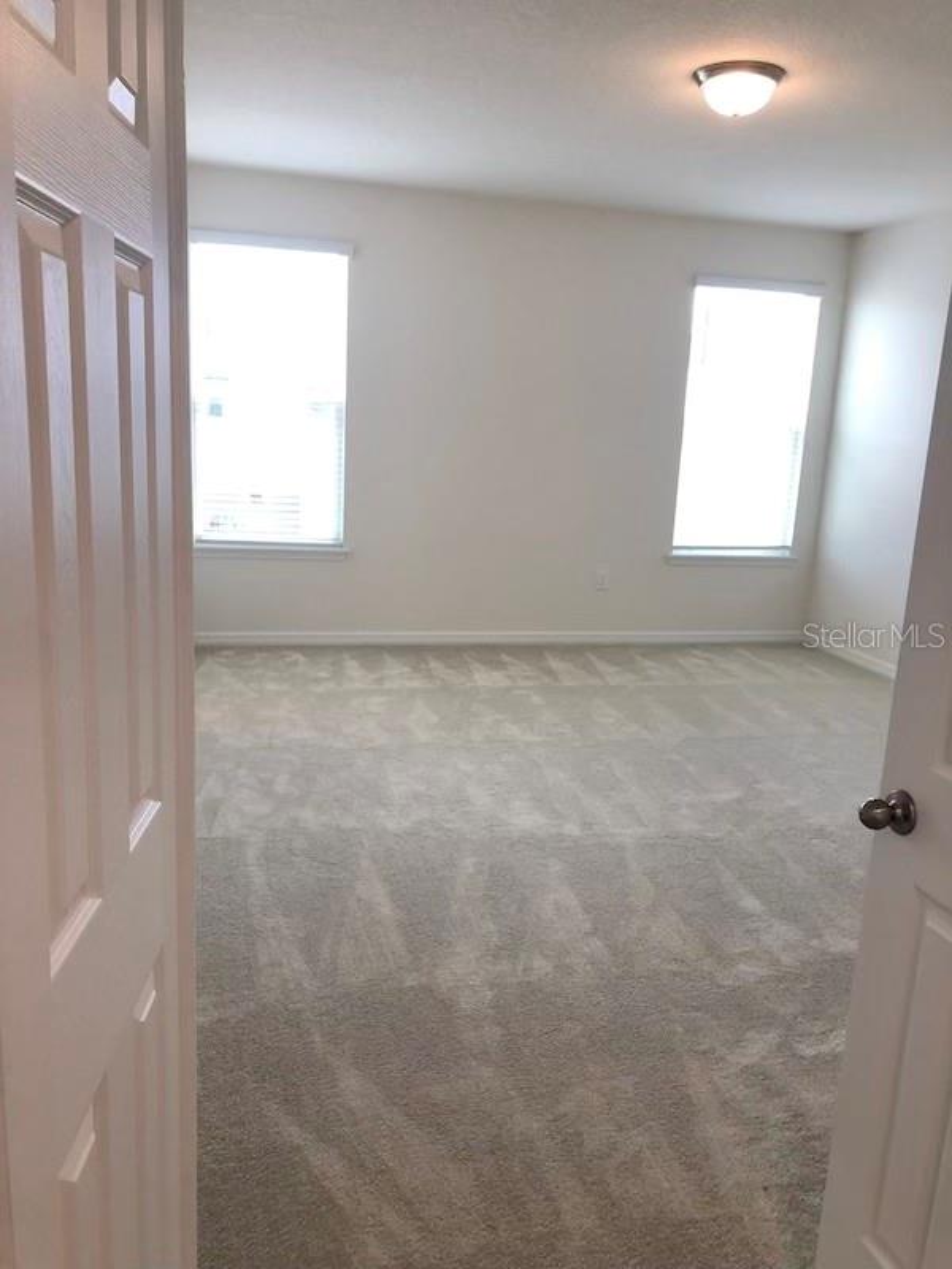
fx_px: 1027
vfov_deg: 63.4
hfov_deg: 49.7
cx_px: 476
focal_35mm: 28
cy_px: 634
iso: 25
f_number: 1.8
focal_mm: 4
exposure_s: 1/30
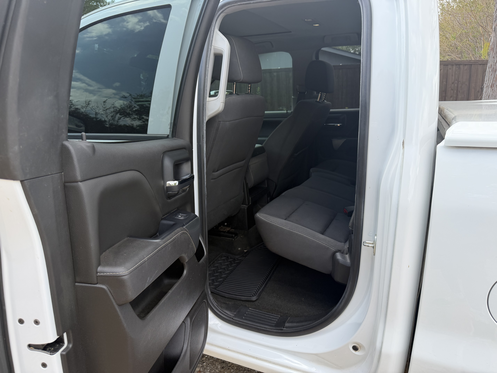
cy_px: 186
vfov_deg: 56.8
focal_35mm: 24
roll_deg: +3.7
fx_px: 345
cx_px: 248
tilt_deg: -13.3
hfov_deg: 71.6
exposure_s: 1/805
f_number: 1.78
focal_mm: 6.76
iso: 80
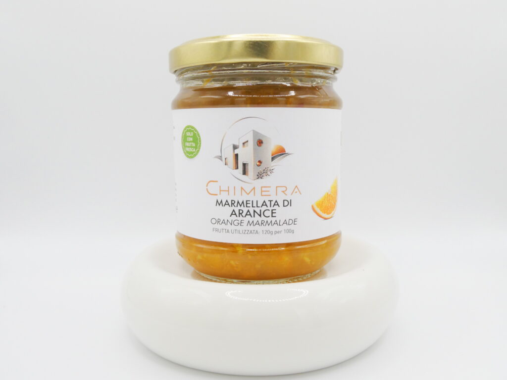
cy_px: 190
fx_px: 483
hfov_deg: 55.4
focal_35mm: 33
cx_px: 254
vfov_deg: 42.9
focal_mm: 5.8
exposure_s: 1/100
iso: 80
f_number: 5
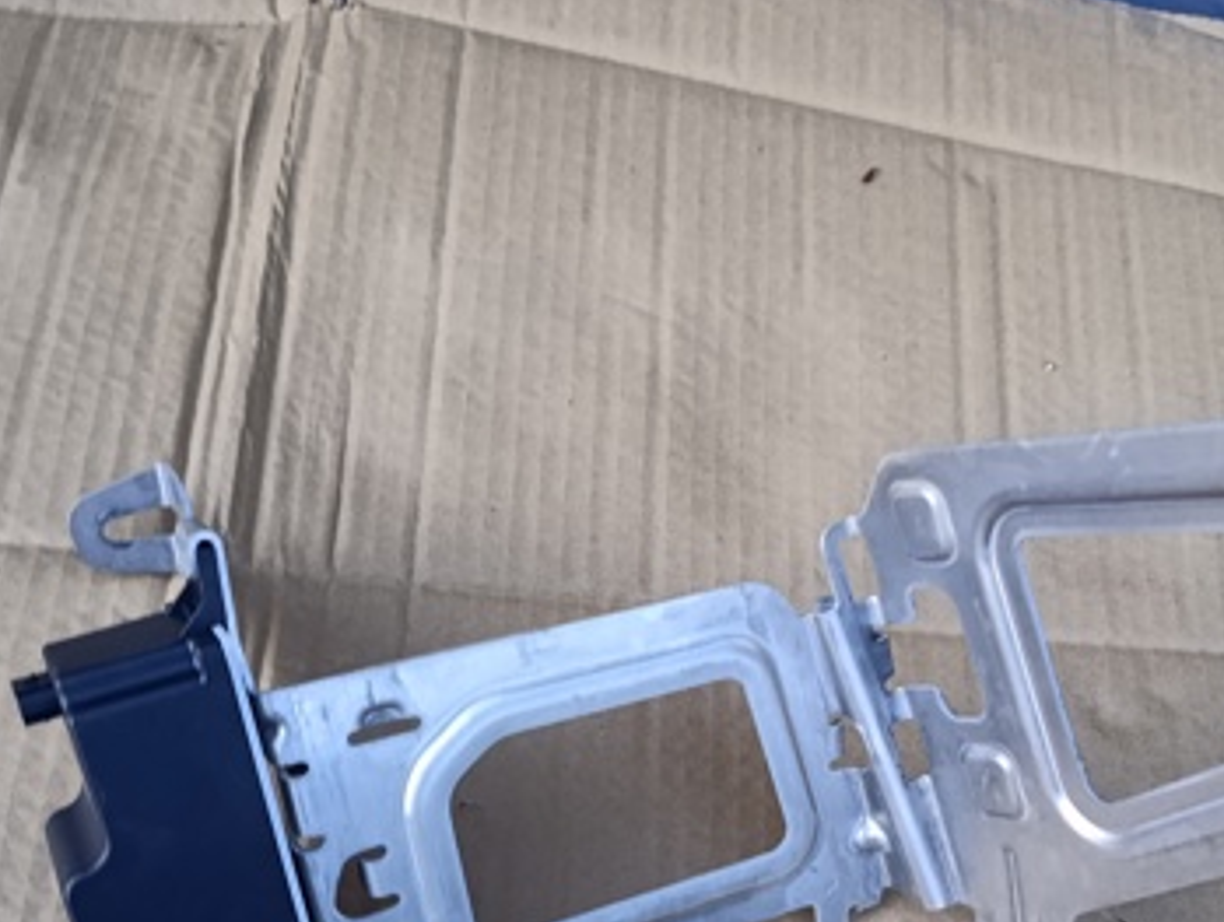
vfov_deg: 33.3
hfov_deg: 44.4
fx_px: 1488
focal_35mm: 42
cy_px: 764
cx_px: 756
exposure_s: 1/25
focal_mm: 6.11
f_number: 1.7
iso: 1000
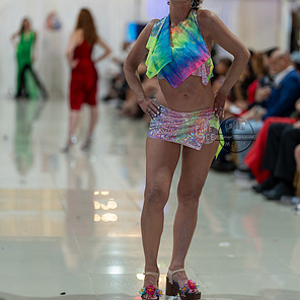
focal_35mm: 110
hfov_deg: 15.8
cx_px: 149
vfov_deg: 15.8
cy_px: 135
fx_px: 1079
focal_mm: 85
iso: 125
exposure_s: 1/160
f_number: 1.4
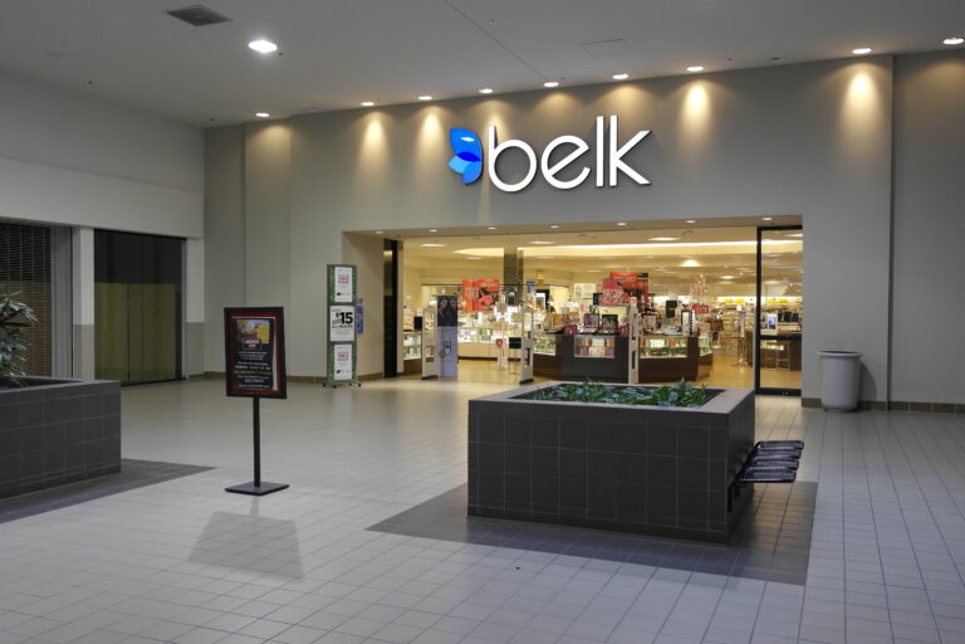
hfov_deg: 61.9
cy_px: 322
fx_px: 804
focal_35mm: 30
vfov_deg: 43.6
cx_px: 482
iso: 400
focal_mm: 20
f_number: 3.5
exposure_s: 1/60
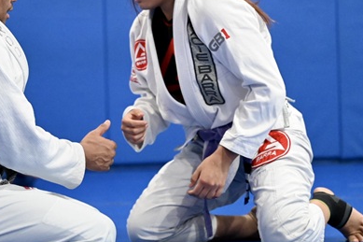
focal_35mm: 142
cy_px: 79
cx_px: 105
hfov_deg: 14.4
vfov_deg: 9.6
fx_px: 1431
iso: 16000
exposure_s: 1/640
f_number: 2.8
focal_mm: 92
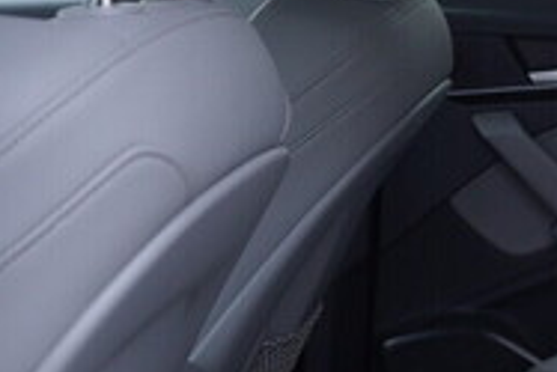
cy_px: 213
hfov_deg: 17.5
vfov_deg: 12.9
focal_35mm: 106
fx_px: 1641
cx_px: 813
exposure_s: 1/40
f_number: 2.8
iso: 160
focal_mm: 24
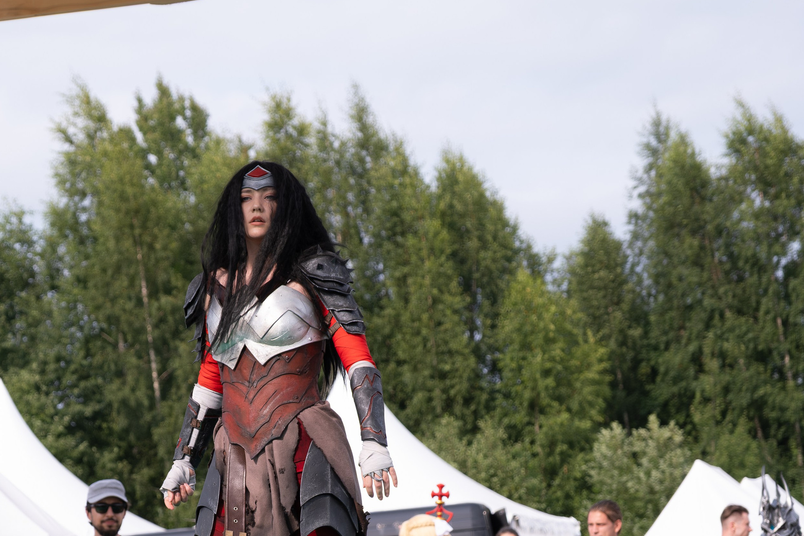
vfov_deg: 10.4
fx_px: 2925
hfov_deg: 15.6
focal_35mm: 131
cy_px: 427
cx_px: 243
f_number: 4
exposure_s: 1/1000
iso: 200
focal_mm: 53.3
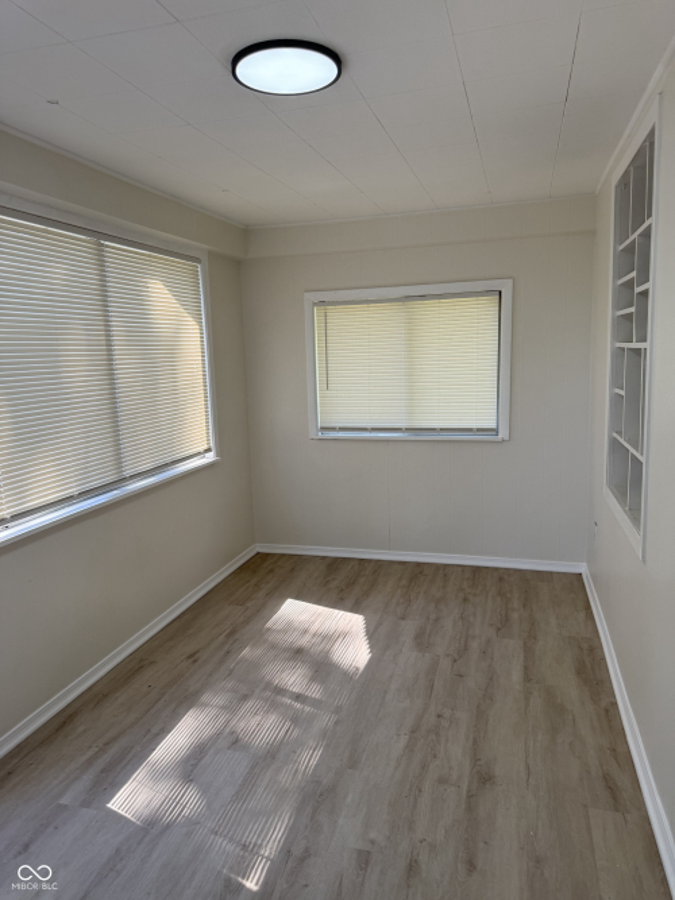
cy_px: 450
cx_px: 338
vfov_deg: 71.6
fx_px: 624
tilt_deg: -8.0
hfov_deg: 56.8
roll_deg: +2.9
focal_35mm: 24
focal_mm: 6.76
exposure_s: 1/488
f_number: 1.78
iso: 100
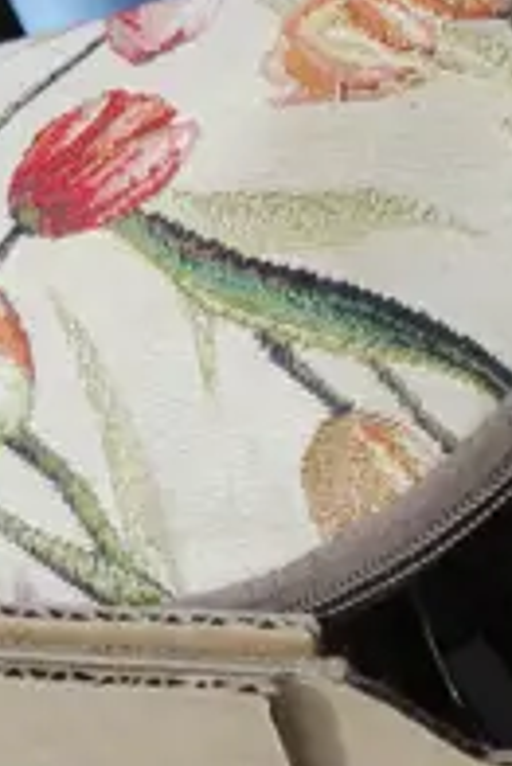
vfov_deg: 11.8
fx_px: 3705
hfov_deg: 7.5
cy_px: 397
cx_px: 1067
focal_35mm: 174
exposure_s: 1/60
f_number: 3.6
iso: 1250
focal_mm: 16
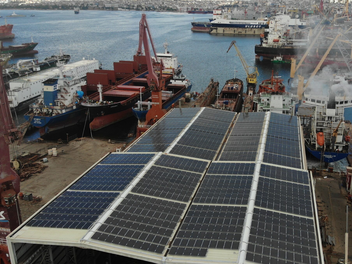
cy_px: 123
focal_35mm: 34
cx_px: 212
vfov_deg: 41.8
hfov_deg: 53.6
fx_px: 346
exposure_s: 1/632
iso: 100
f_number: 2.8
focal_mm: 4.5
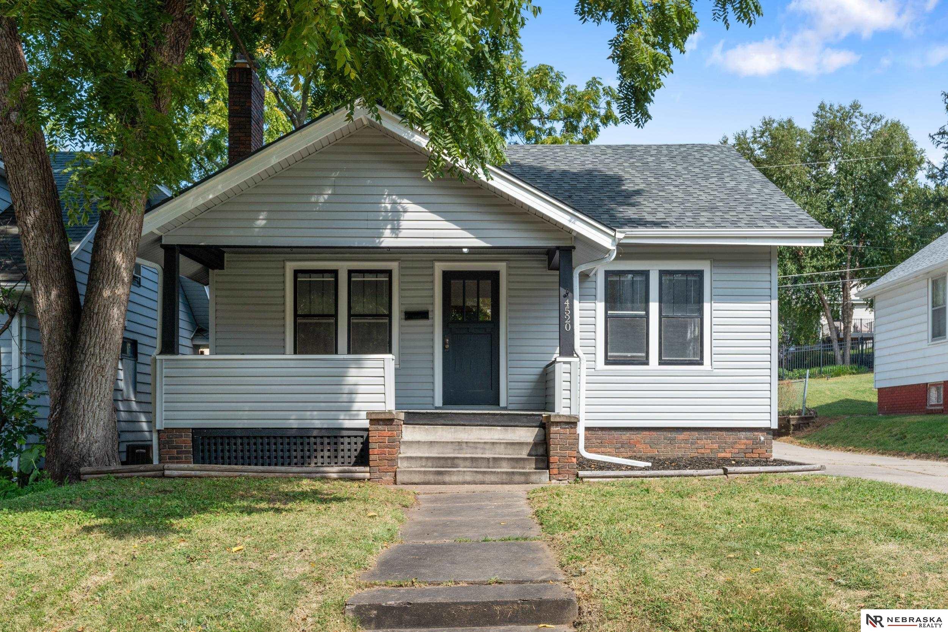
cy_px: 316
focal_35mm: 35
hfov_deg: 54.4
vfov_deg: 37.9
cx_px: 474
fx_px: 922
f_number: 9
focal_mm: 35
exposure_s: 1/100
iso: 400
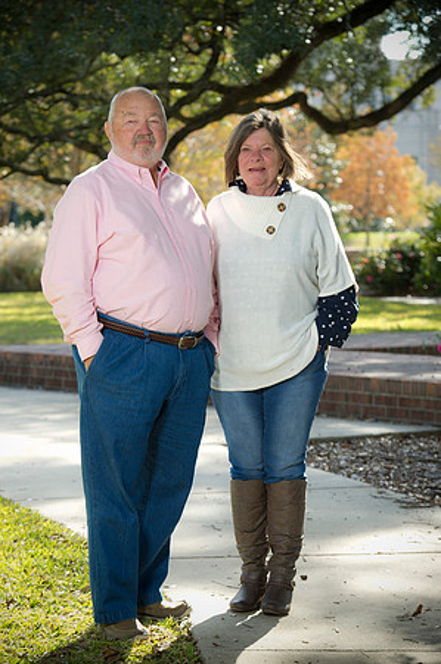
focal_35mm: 122
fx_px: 2247
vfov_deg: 16.8
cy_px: 332
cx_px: 220
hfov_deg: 11.2
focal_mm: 122
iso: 160
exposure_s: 1/125
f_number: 5.6
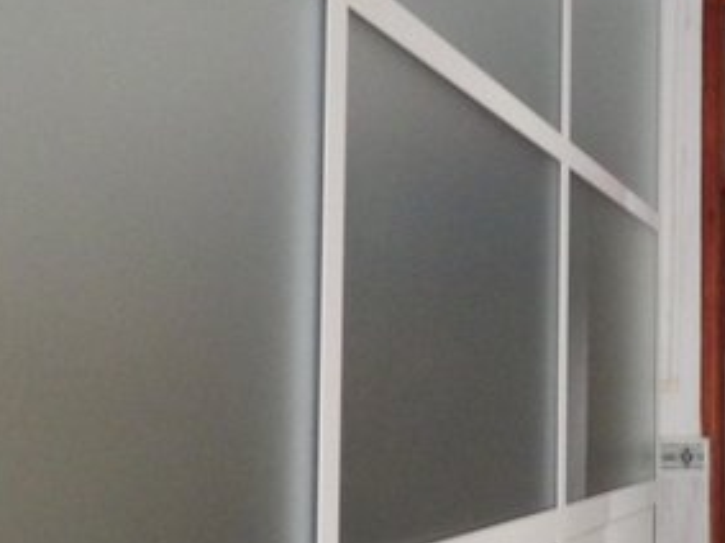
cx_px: 904
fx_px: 1277
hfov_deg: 27.3
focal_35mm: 61
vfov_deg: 23.9
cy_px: 374
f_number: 3.2
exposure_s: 1/4
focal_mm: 4.3
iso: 800
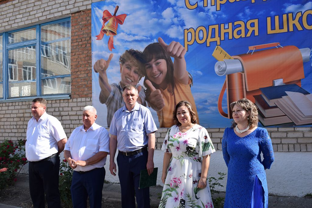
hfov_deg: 53.1
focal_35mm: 36
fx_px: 312
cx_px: 156
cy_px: 104
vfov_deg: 36.9
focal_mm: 24
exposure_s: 1/320
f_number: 9
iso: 200
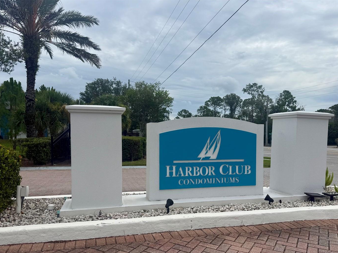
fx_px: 273
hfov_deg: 63.4
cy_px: 147
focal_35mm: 28
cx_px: 179
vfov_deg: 49.6
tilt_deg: -2.0
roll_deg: -0.5
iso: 80
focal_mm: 6.76
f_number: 1.78
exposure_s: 1/9091
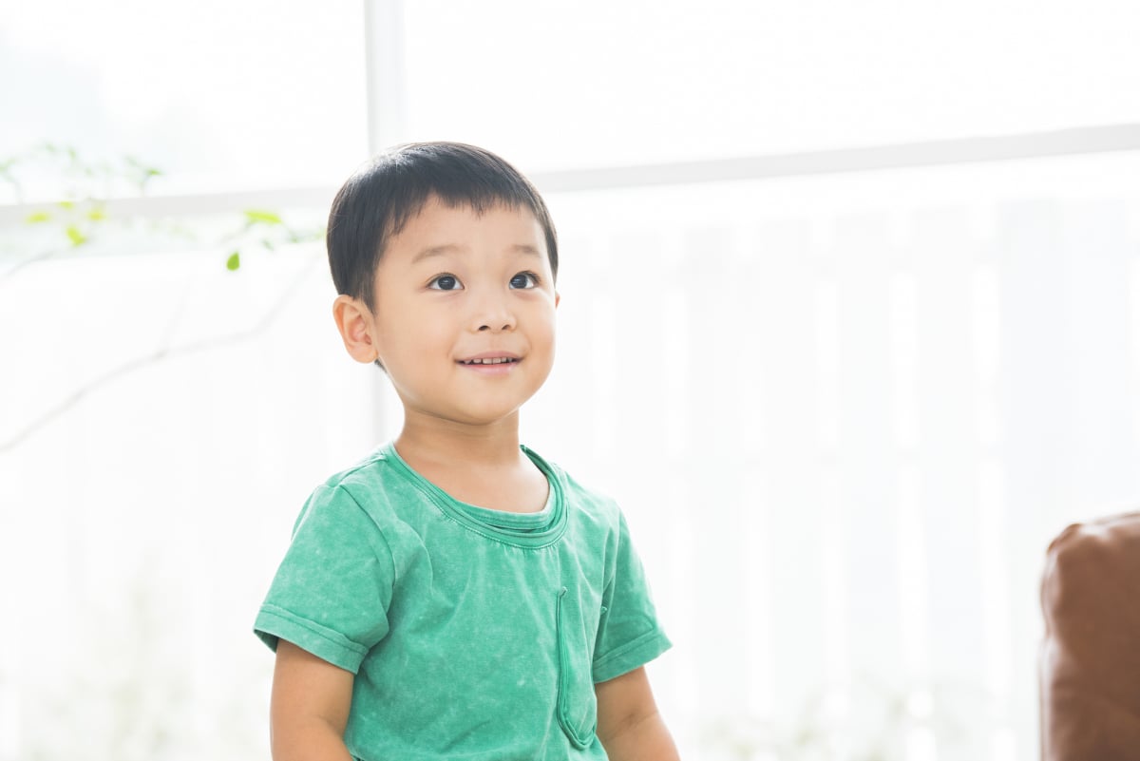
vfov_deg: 8.6
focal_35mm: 160
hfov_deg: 12.8
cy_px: 380
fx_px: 5068
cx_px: 570
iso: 800
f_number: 4
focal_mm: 160
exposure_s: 1/250
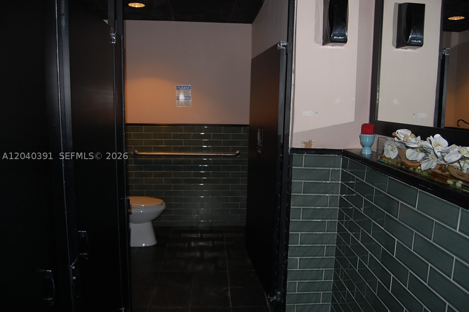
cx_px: 234
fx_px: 351
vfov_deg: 47.8
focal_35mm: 27
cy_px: 156
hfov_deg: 67.4
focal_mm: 18
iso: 400
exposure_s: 1/60
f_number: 3.5
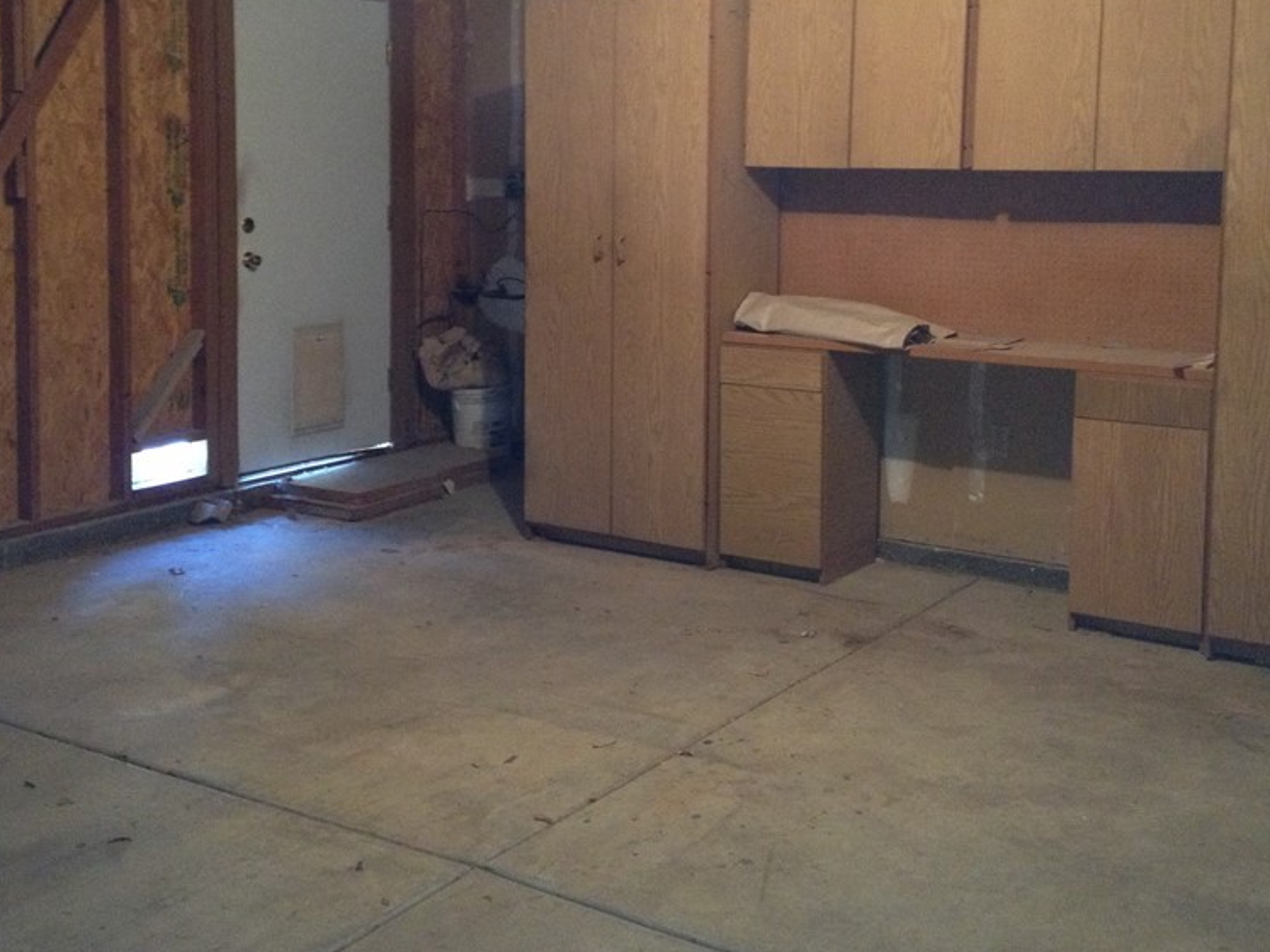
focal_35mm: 48
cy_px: 313
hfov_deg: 39.7
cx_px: 627
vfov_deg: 30.0
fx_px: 1761
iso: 400
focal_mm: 4.28
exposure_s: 1/16
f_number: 2.4
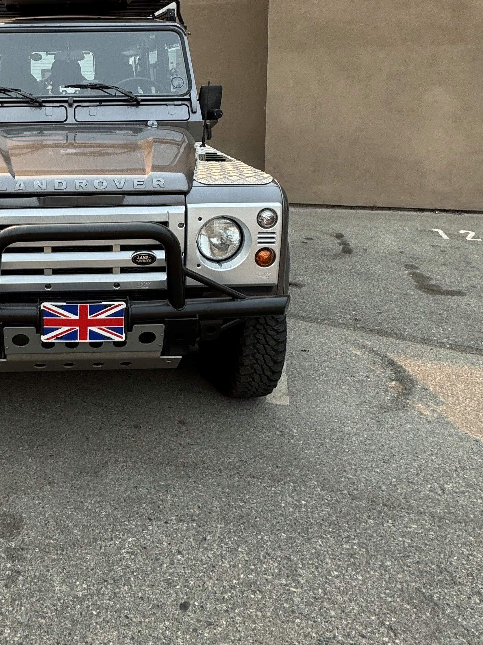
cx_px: 64
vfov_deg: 57.4
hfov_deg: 43.4
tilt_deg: -4.6
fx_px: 558
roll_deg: +2.4
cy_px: 175
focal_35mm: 30
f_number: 2.2
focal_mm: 2.22
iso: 40
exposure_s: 1/512
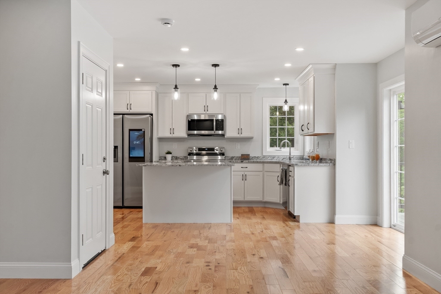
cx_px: 220
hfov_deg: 57.2
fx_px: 404
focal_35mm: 33
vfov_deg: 40.0
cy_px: 147
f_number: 7.1
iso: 400
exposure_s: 1/5
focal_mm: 22
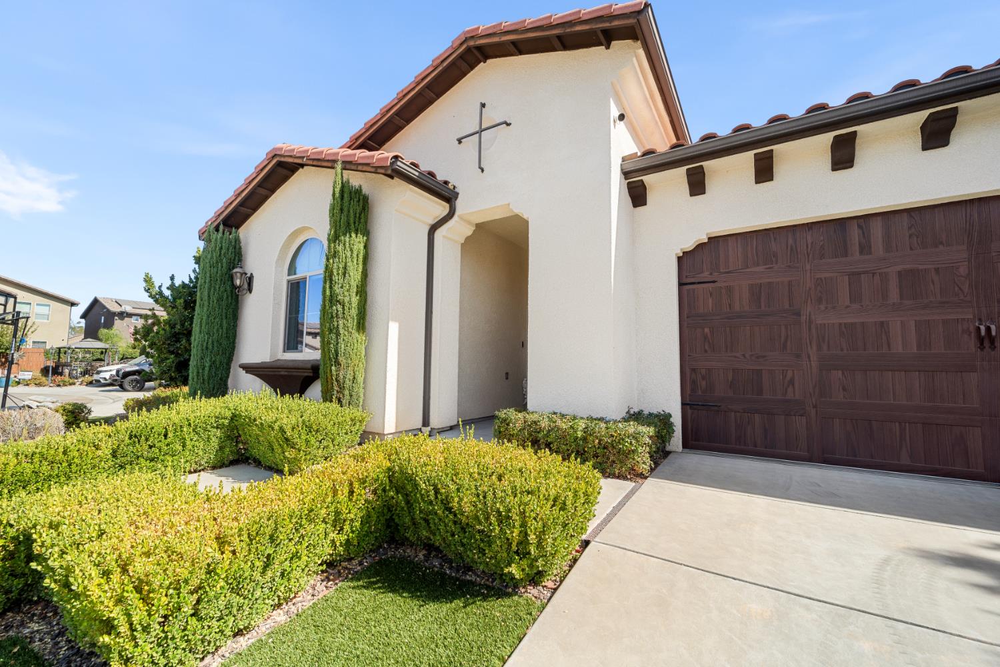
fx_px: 389
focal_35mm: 14
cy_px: 334
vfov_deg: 81.2
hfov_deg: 104.3
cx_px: 500
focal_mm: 14
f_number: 9
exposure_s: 1/400
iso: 80
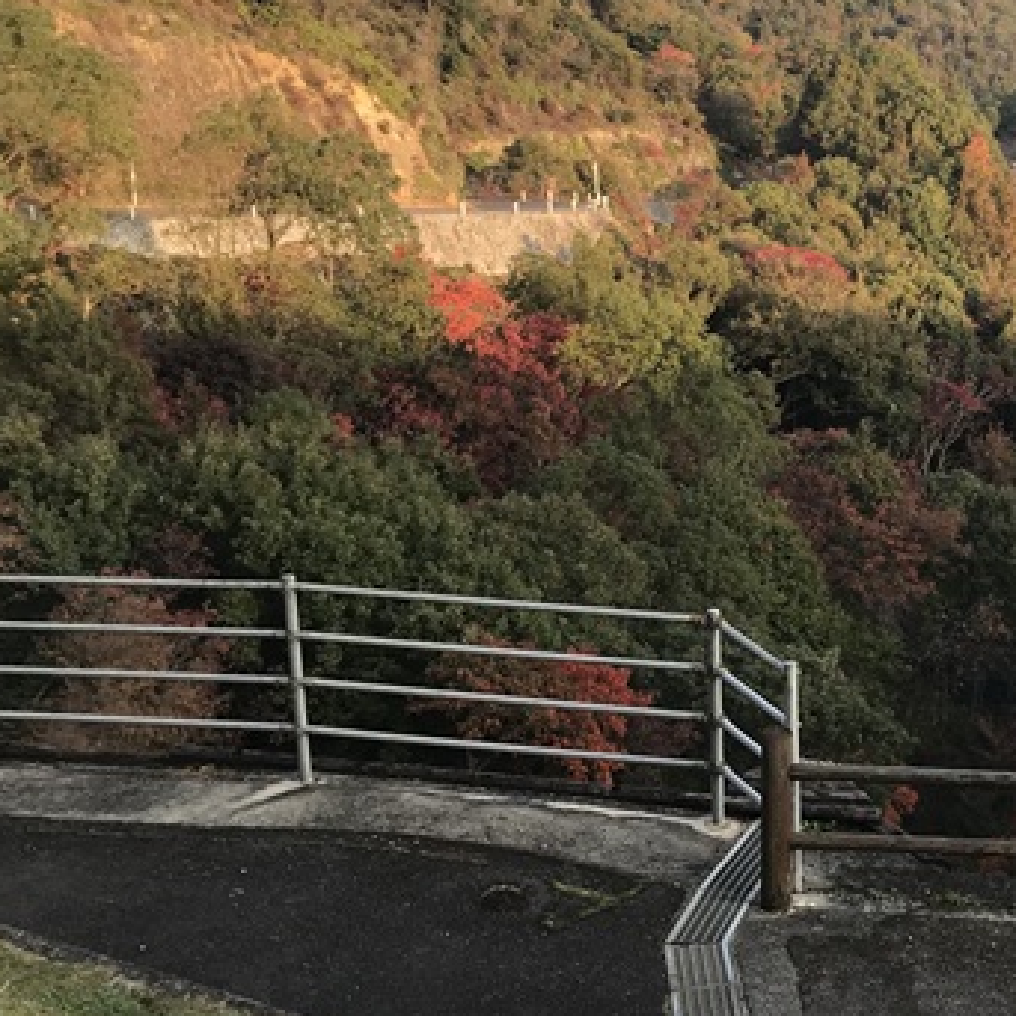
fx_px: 1959
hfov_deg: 27.4
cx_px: 1012
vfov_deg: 29.1
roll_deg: +0.9
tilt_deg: -14.5
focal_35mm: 59
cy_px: 465
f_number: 1.8
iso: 20
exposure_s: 1/353
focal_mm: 3.99
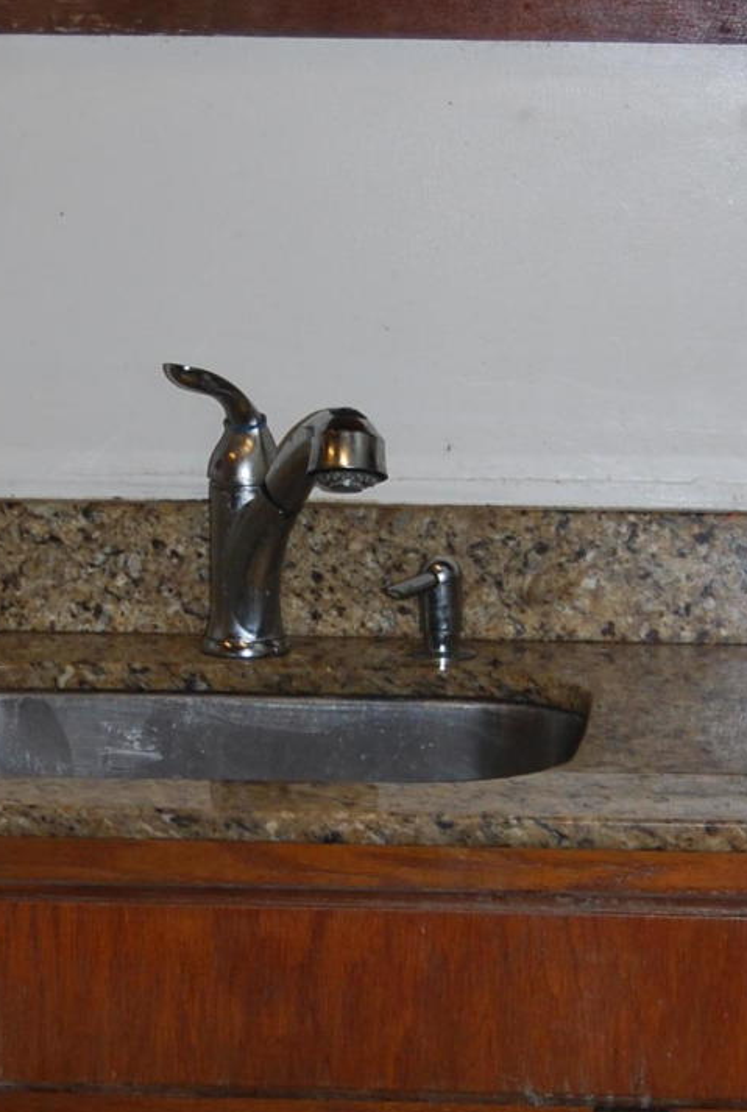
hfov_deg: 9.6
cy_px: 586
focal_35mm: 143
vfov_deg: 14.3
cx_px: 402
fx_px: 4427
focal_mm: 34
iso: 200
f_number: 4.5
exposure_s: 1/60
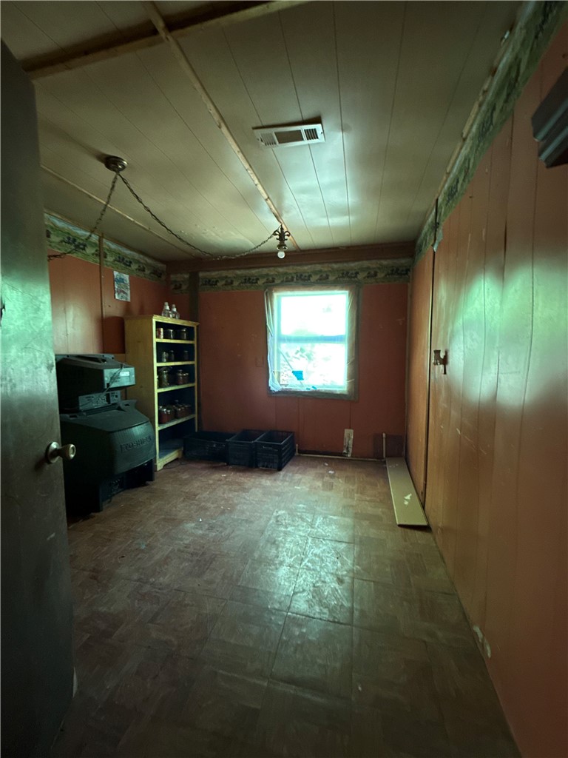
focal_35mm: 14
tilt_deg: -5.3
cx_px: 284
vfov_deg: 102.1
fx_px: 306
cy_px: 379
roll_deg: -0.9
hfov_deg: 85.7
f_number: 2.2
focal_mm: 2.22
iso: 1000
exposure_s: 1/60
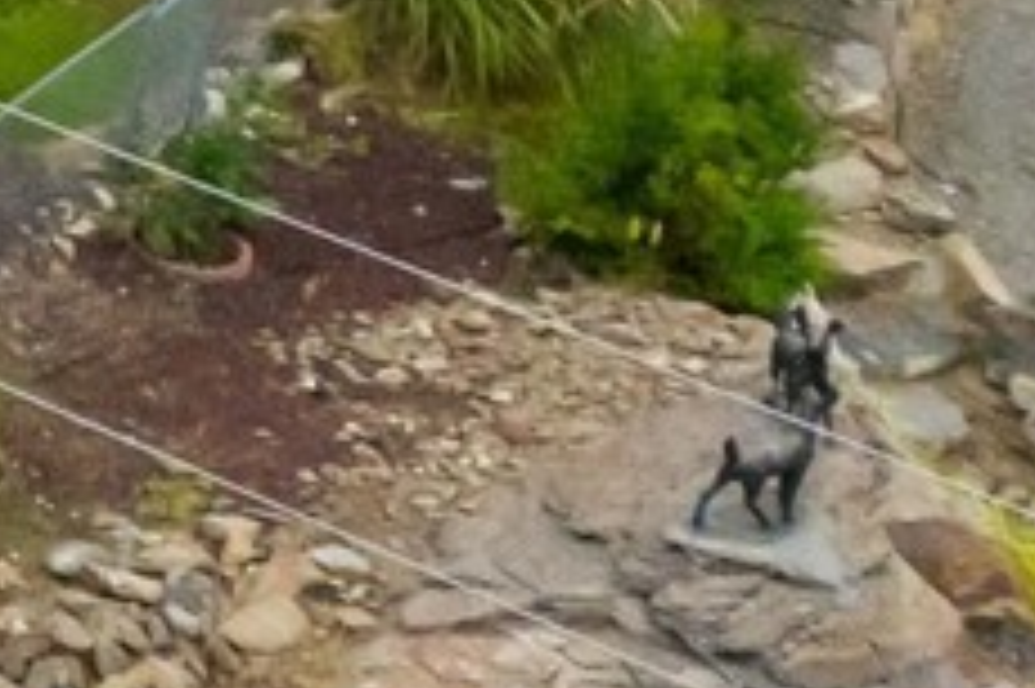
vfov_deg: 7.8
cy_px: -1021
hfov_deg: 8.9
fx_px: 4654
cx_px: -2563
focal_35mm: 162
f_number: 2.8
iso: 100
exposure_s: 1/3000
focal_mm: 8.38
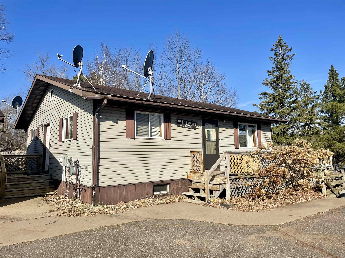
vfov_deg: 53.1
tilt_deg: +5.3
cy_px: 129
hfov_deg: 67.3
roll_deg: +0.7
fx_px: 259
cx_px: 172
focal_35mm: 26
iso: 32
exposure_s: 1/4132
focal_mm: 4.2
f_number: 1.6
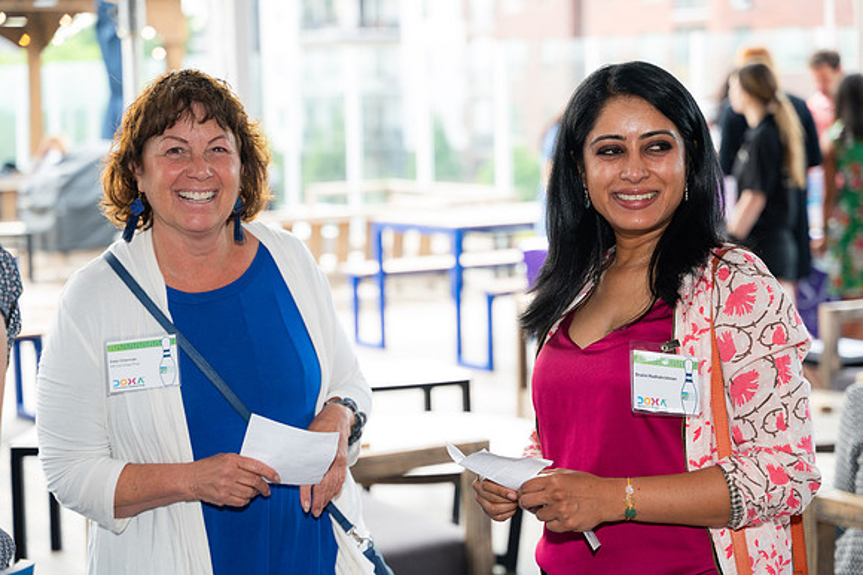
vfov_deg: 16.7
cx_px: 438
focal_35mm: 82
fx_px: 1956
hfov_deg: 24.9
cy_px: 282
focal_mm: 75
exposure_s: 1/500
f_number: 3.5
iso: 1250
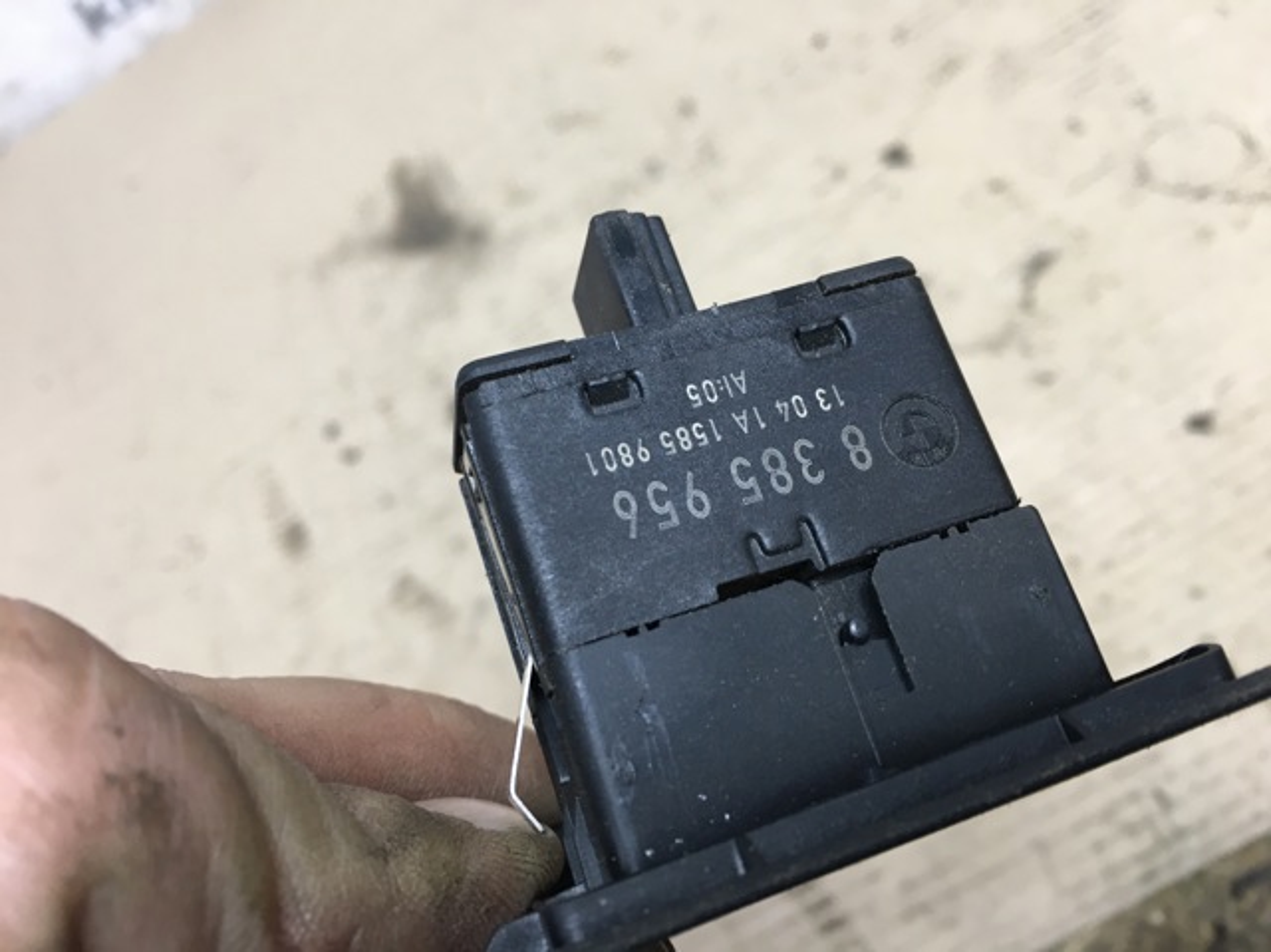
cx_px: 636
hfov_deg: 61.7
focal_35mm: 29
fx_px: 1064
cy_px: 476
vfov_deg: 48.2
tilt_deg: -48.2
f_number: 2.2
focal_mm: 4.15
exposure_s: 1/33
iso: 100
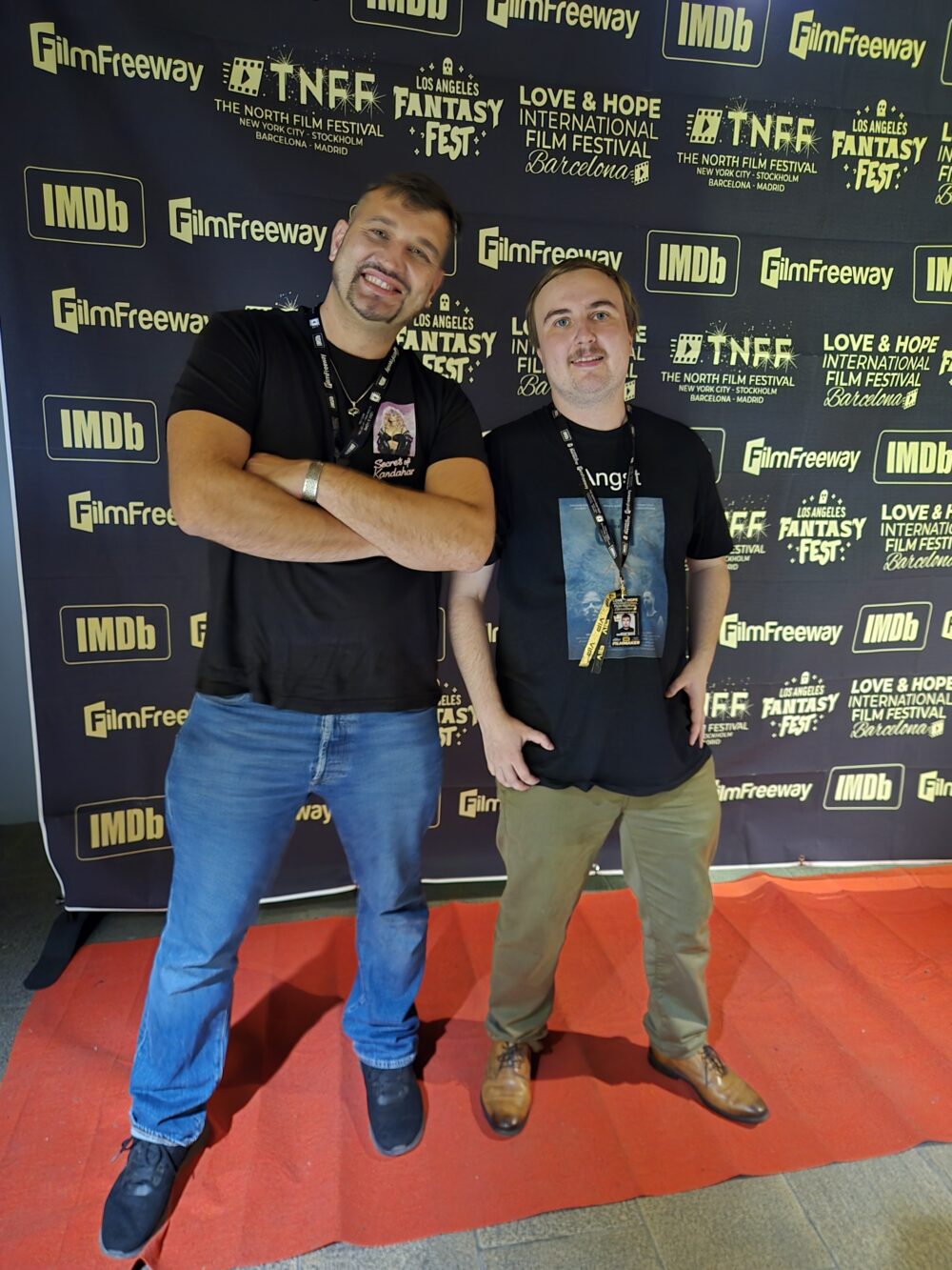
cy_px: 635
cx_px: 476
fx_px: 843
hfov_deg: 58.9
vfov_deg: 73.9
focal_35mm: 23
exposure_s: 1/16.7
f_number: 1.8
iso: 2000
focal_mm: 5.4
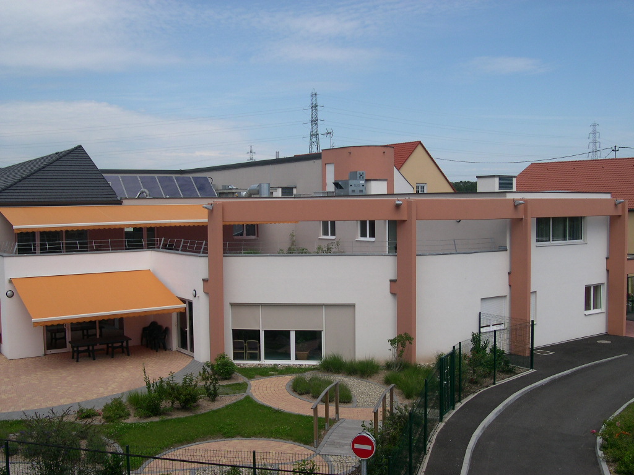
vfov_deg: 37.7
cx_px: 317
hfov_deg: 49.0
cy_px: 238
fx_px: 696
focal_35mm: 38
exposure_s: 1/200
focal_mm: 8
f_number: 7.6
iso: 100
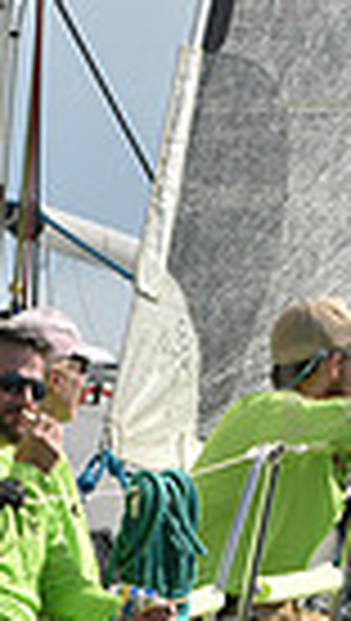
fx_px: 14128
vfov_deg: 2.5
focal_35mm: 857
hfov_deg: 1.4
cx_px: 40
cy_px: 619
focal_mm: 195
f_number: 7.1
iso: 320
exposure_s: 1/2000
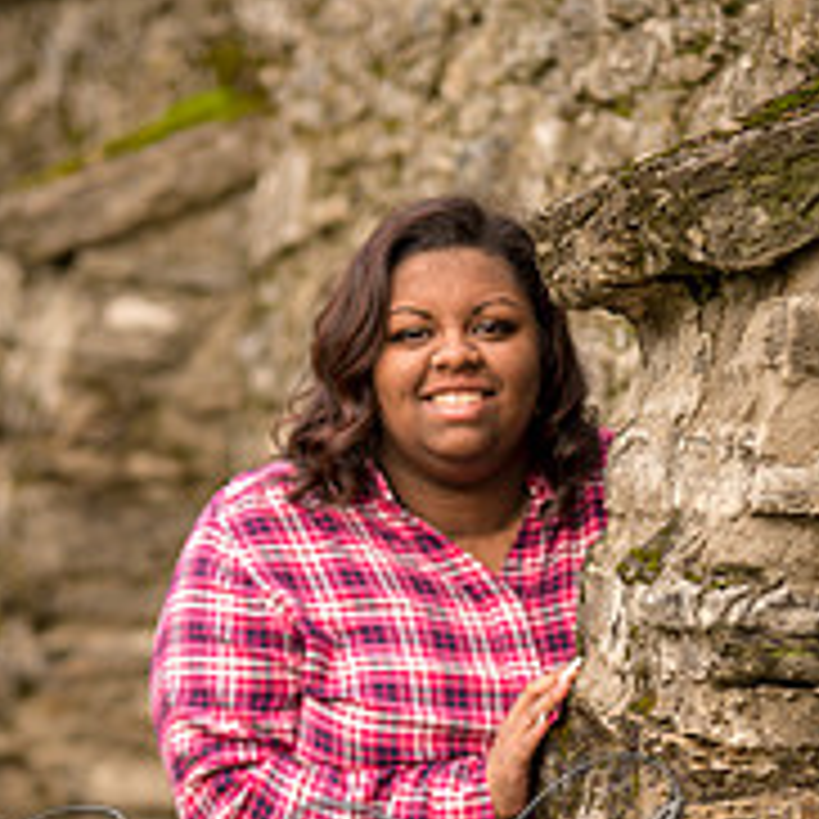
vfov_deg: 6.8
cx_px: 454
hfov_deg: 6.8
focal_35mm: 257
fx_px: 6879
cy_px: 774
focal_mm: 122
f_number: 2.8
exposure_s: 1/160
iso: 200
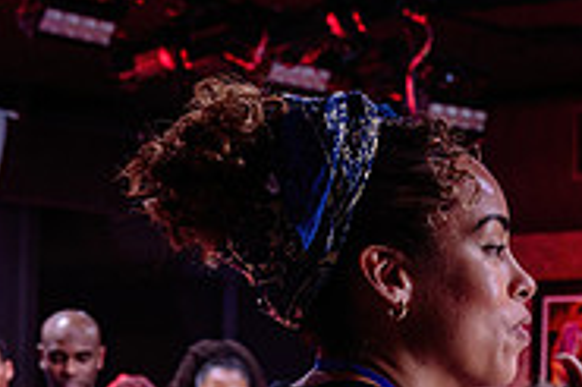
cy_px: 546
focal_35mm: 116
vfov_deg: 11.4
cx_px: 478
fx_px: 1874
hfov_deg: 17.5
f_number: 4.5
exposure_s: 1/60
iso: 1000
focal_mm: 37
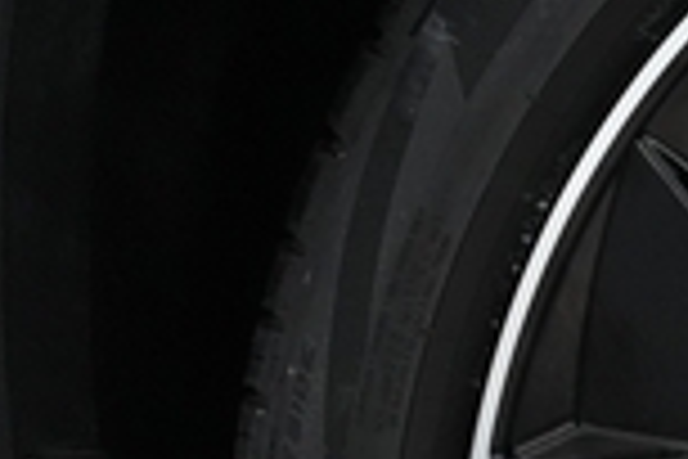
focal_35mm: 109
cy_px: 639
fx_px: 2083
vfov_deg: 12.1
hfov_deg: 15.2
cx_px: 1363
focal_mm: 26
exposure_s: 1/250
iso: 6400
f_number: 4.5
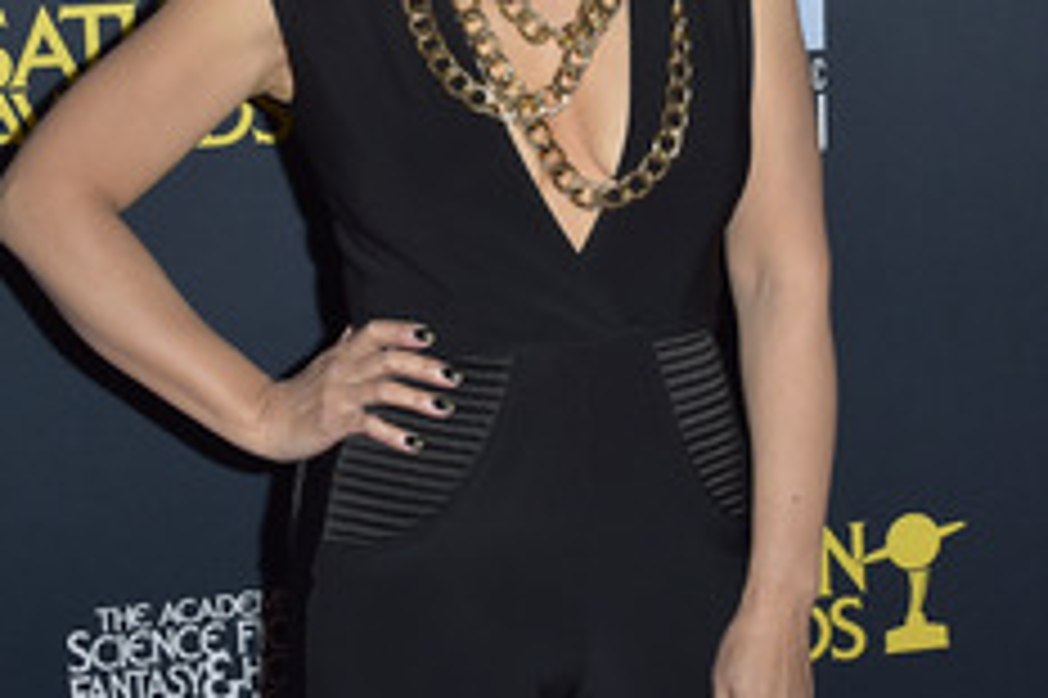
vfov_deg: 15.5
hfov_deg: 23.4
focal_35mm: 87
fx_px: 2531
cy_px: 45
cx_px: 567
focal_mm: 45
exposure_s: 1/250
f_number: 6.3
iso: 250
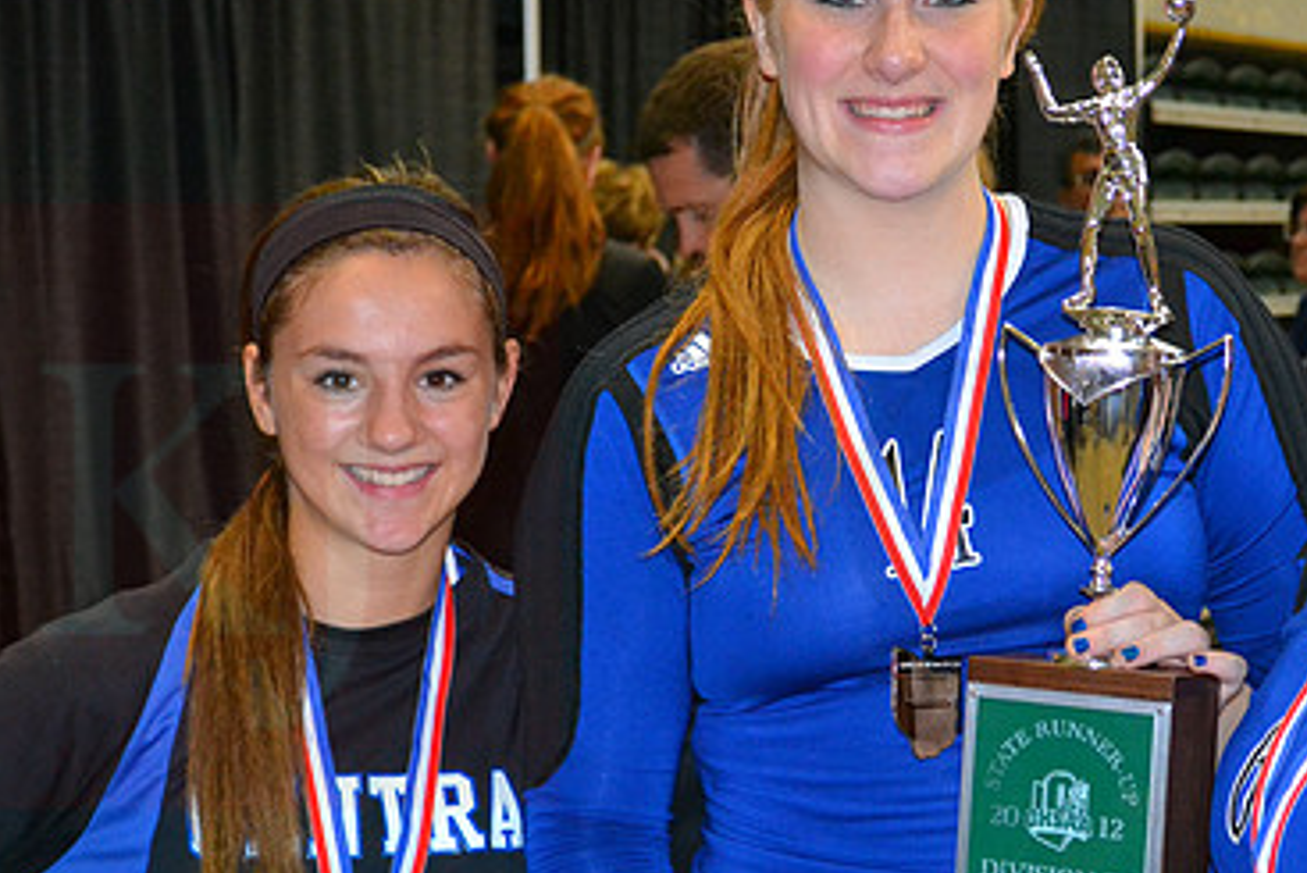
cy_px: 465
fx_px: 3878
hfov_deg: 19.1
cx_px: 851
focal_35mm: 107
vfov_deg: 12.8
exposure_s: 1/80
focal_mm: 45
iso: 3200
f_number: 5.3
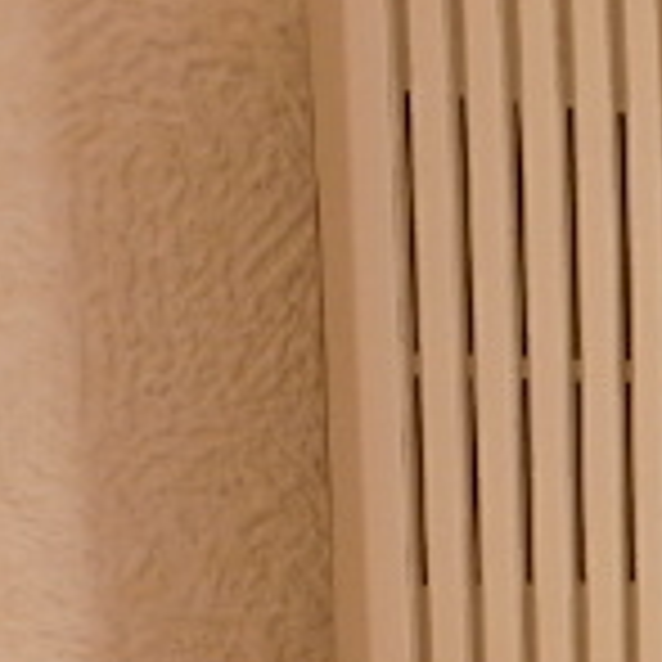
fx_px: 1753
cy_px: 766
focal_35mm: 81
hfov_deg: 17.8
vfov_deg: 20.2
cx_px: 1144
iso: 125
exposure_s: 1/250
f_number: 3.5
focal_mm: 3.7
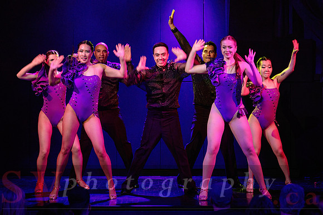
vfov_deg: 9.4
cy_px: 75
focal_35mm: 145
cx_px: 190
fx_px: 1304
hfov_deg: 14.1
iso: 1600
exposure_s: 1/200
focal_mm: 112
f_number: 2.8
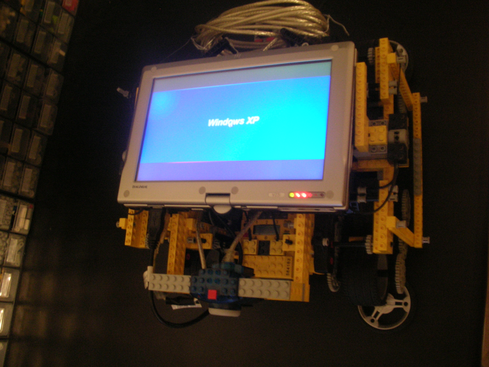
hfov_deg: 52.6
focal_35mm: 35
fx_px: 494
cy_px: 184
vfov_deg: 40.7
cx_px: 244
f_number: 3
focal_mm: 5.8
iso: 200
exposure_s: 1.43
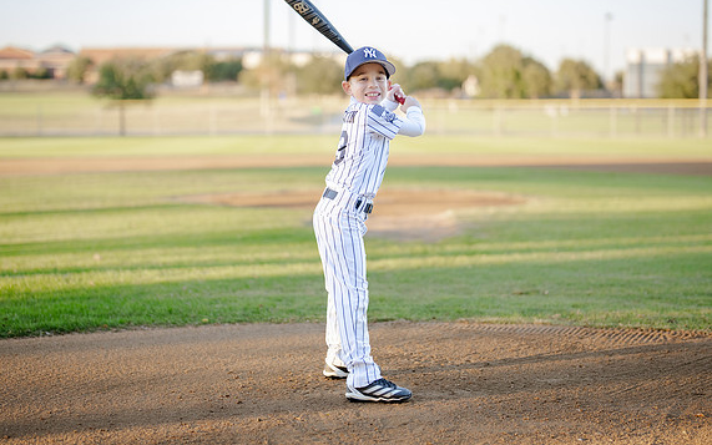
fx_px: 1358
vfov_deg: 18.6
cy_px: 197
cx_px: 357
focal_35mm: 70
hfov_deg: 29.4
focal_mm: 50
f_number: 1.2
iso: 250
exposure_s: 1/1600
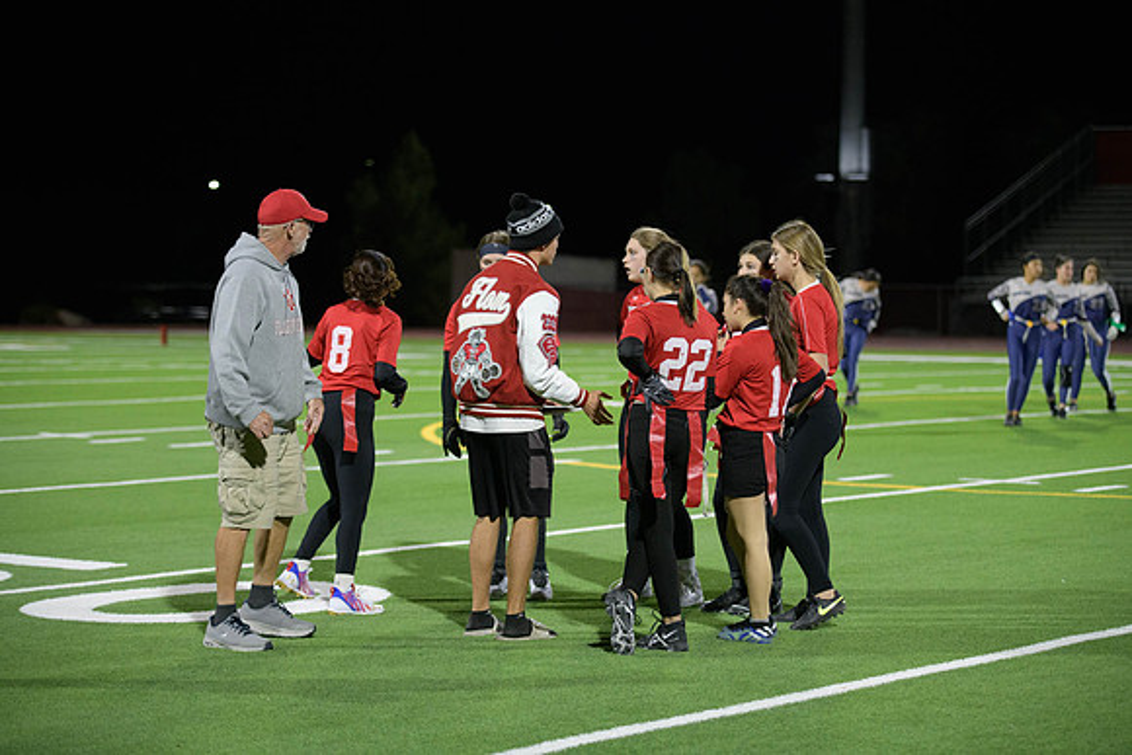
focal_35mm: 95
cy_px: 378
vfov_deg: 14.4
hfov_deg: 21.5
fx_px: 2988
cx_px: 566
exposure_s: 1/640
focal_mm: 95
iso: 3600
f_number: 2.8
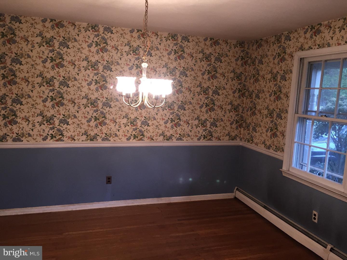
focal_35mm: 29
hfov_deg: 61.7
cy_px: 130
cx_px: 174
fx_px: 291
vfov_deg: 48.2
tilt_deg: -7.3
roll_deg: -3.3
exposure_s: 1/30
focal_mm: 4.15
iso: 125
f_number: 2.2
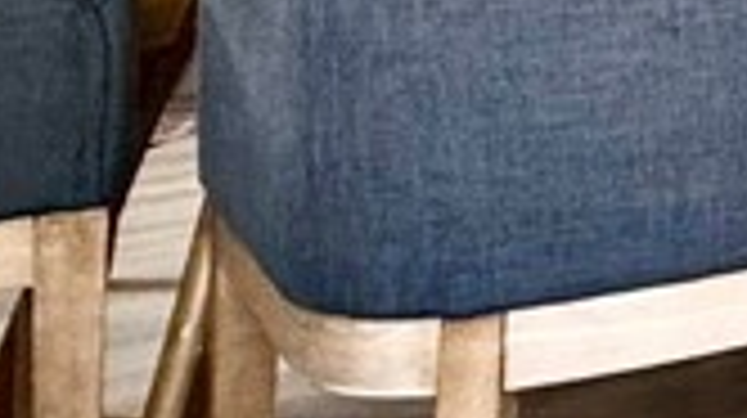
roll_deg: -0.7
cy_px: -405
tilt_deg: +0.2
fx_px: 1860
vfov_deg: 11.6
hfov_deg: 12.5
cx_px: 2092
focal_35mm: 94
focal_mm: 2.22
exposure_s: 1/99
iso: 125
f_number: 2.2
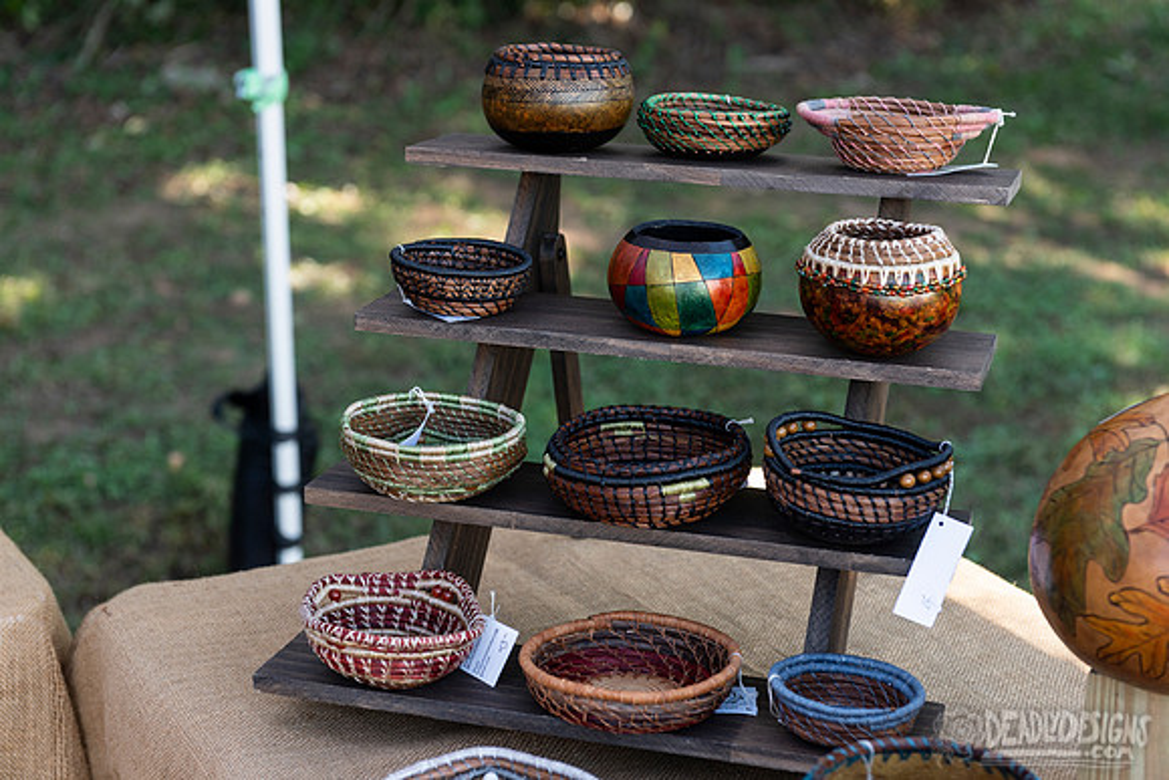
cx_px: 584
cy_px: 390
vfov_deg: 21.9
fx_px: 2014
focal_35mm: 62
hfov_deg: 32.4
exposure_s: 1/160
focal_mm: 62
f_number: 4.5
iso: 200
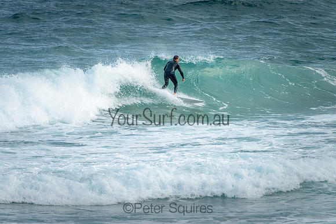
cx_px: 169
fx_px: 4580
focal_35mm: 491
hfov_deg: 4.2
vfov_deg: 2.8
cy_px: 87
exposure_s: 1/1250
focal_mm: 400
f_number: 5.6
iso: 640
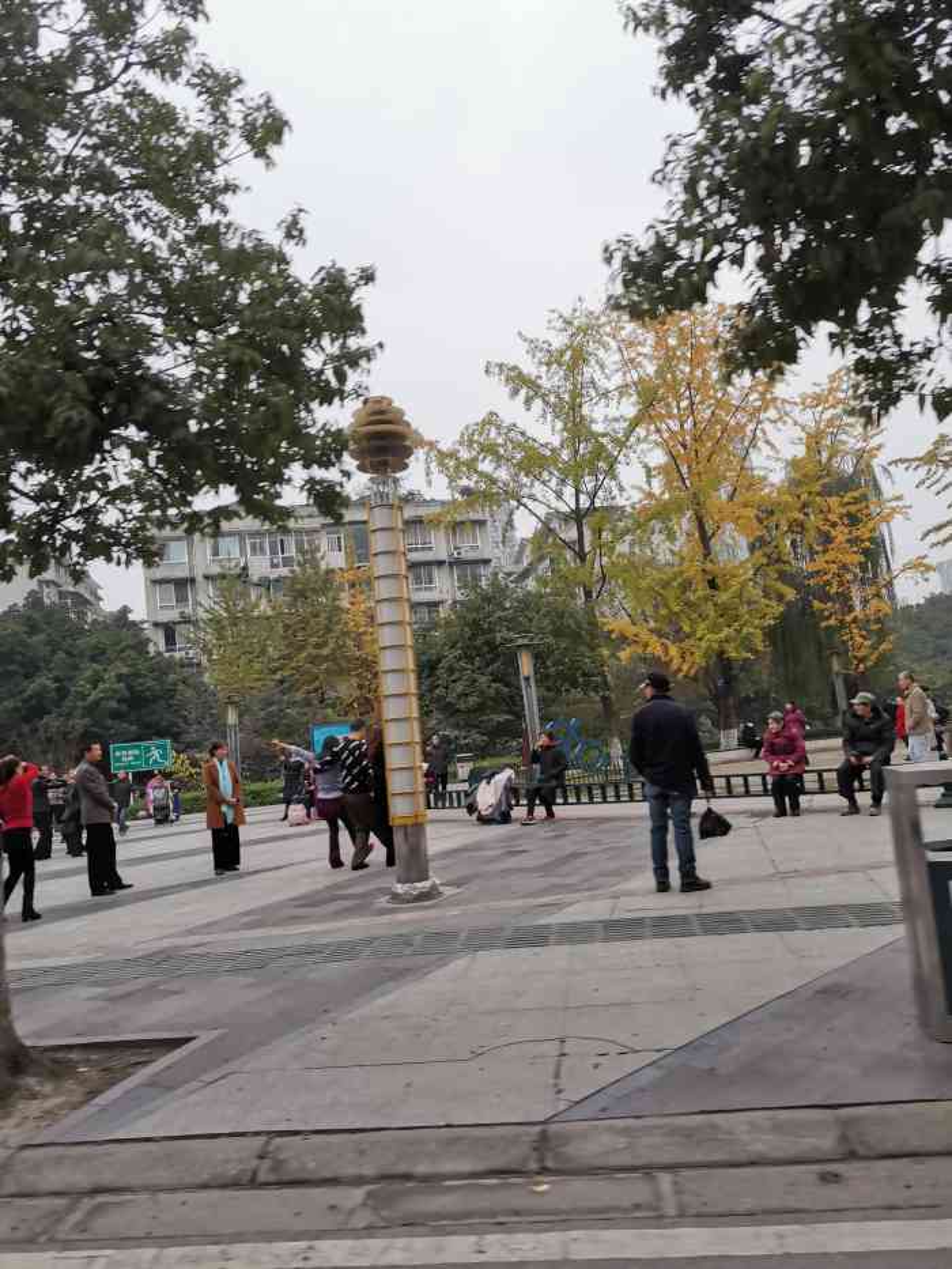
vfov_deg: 67.3
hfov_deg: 53.1
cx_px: 476
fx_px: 953
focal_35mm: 26
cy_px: 634
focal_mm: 4.75
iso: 50
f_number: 1.8
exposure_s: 1/227
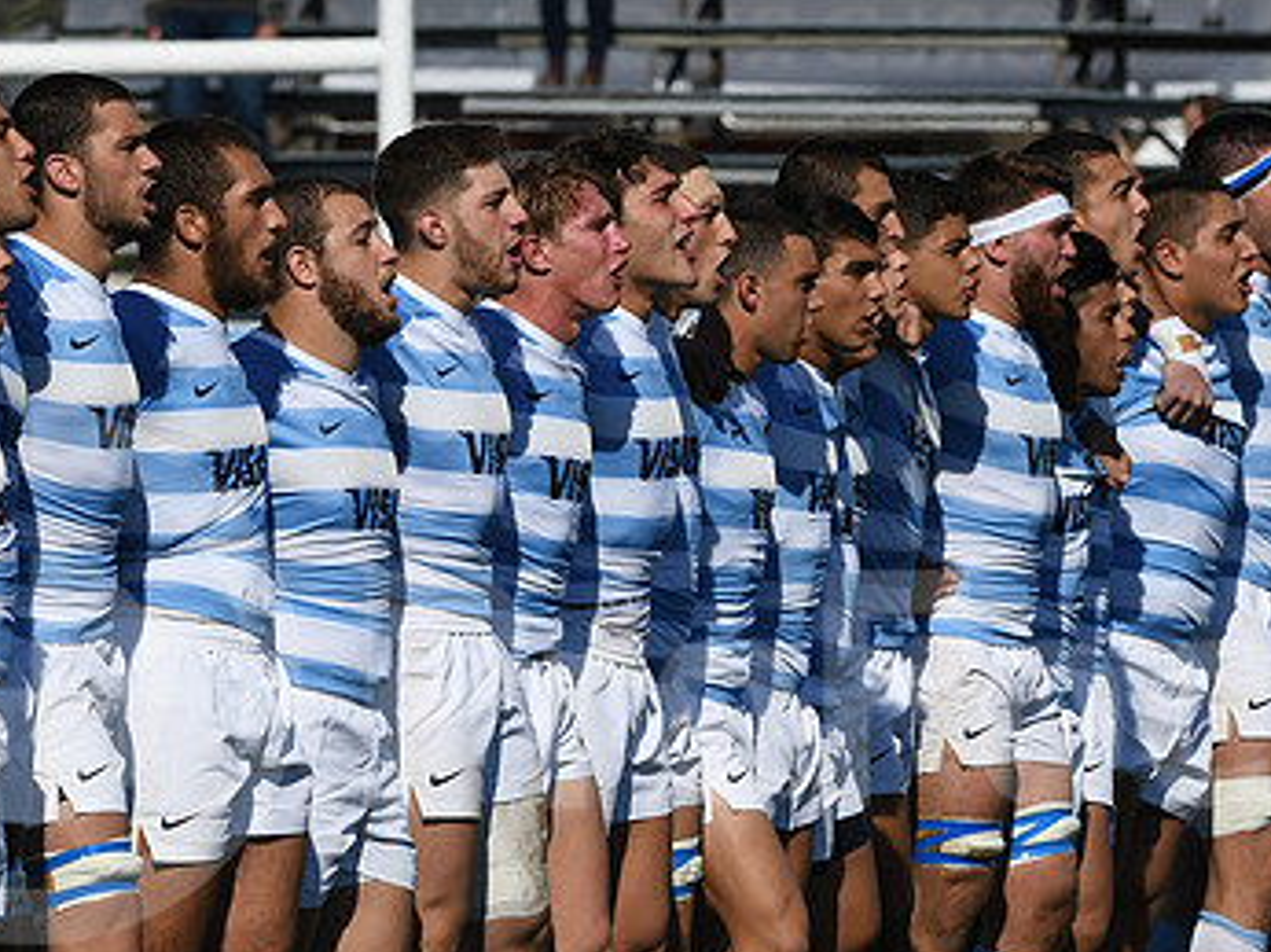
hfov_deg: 2.7
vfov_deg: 2.0
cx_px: 661
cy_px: 682
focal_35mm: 727
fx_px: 26675
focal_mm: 300
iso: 200
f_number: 10
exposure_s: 1/640
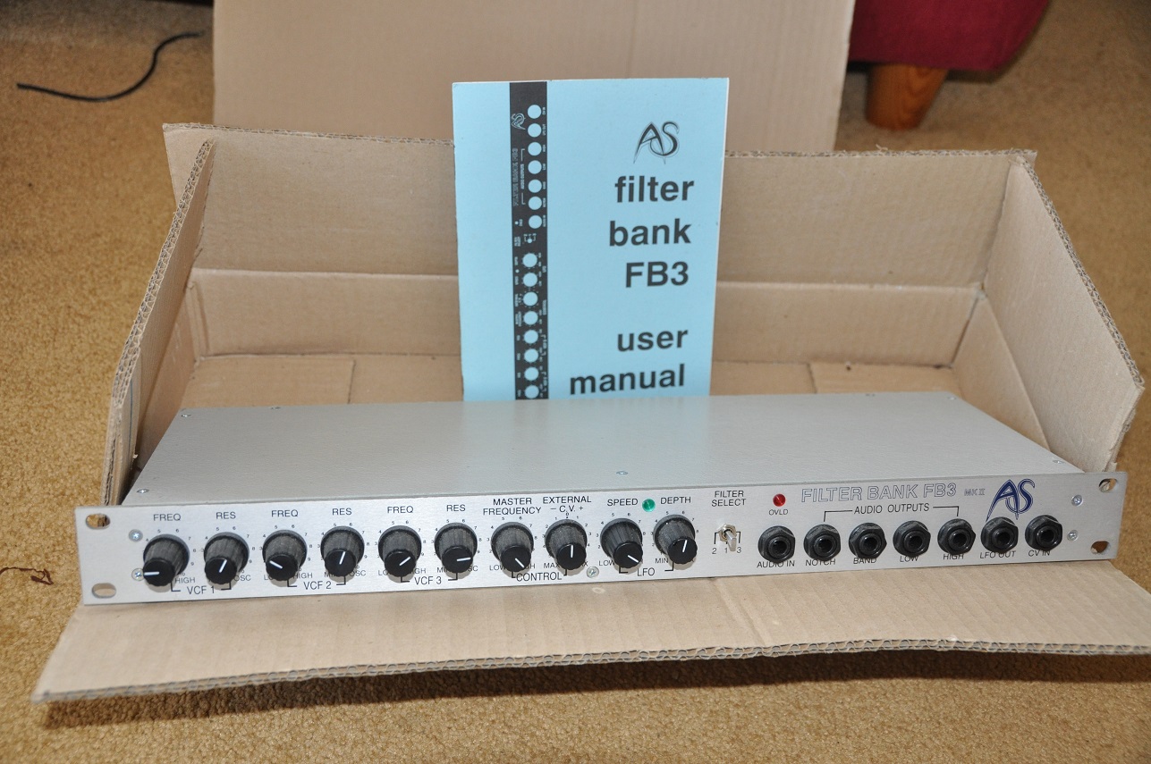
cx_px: 576
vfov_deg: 36.8
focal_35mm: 36
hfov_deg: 53.2
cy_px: 382
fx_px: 1150
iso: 800
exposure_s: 1/60
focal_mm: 24
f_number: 3.8
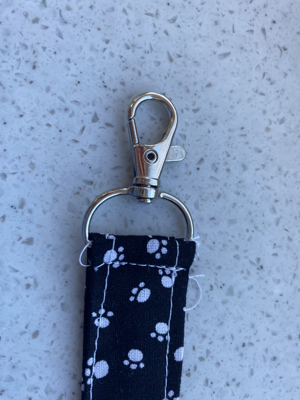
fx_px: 289
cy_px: 200
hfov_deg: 54.9
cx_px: 150
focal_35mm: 25
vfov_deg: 69.4
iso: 32
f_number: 1.8
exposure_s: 1/122
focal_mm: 4.25
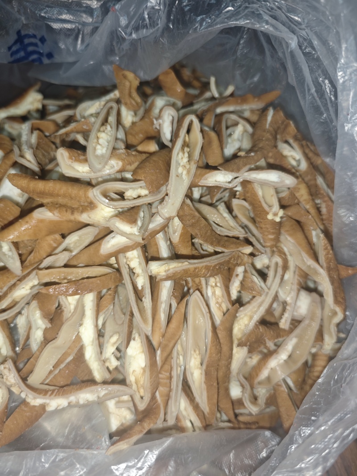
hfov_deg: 58.9
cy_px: 238
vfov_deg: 73.9
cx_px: 178
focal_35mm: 23
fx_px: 316
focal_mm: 8.72
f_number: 1.63
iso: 320
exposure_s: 1/50
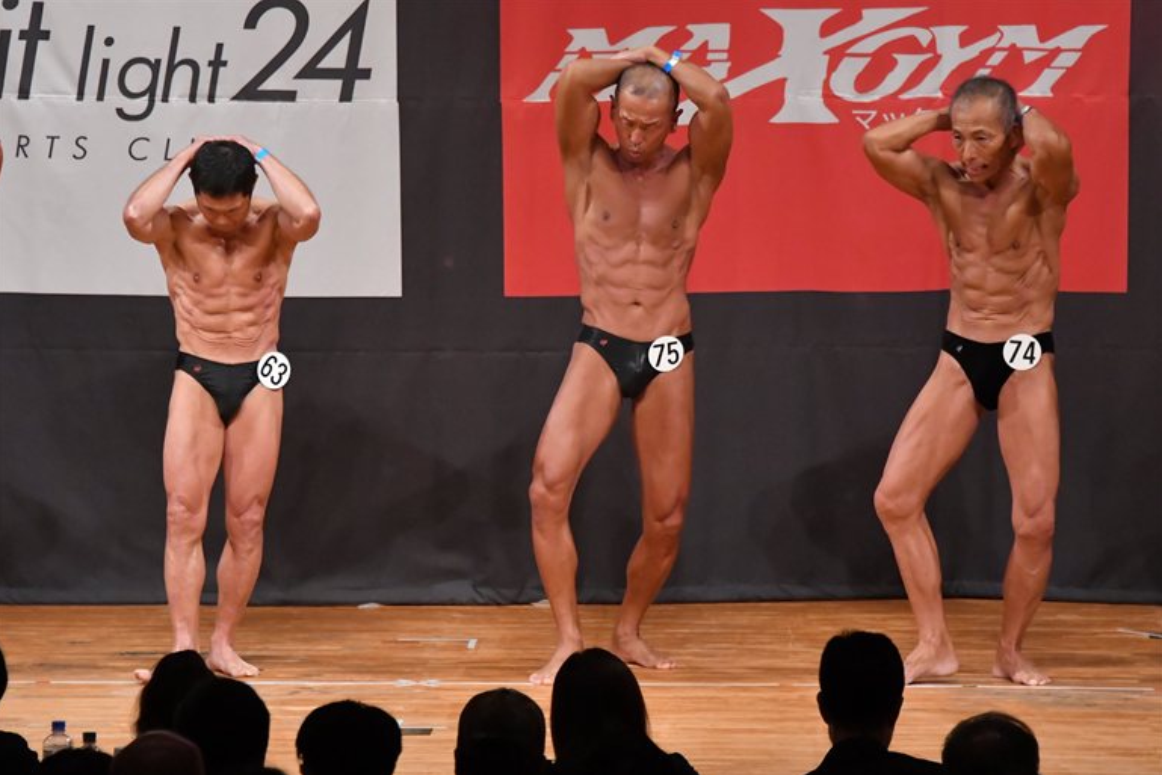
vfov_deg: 5.1
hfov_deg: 7.6
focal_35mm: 272
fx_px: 8781
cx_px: 579
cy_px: 388
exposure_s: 1/400
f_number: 5.6
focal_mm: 180
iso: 7200
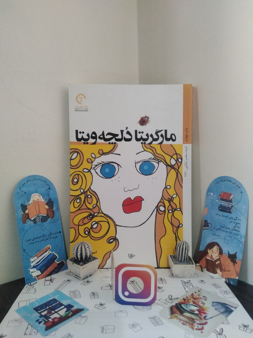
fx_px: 253
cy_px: 169
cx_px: 126
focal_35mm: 26
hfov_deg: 53.1
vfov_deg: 67.3
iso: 566
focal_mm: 3.59
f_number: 1.8
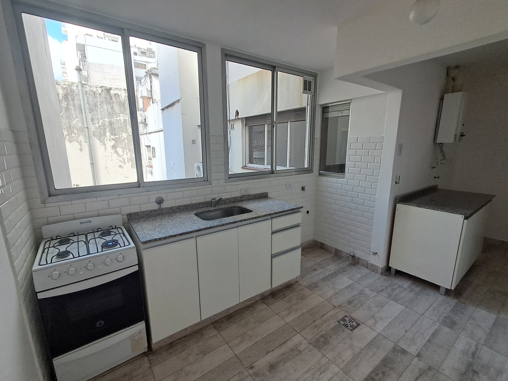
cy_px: 190
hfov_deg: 94.5
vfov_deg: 78.1
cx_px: 254
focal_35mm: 16
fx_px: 235
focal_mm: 1.64
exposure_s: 1/120
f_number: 2.2
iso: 40
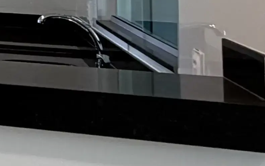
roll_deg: -0.8
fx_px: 773
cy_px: -132
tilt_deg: +5.3
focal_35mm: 107
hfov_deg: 14.7
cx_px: -318
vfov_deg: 11.4
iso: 125
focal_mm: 2.22
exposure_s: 1/120
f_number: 2.2
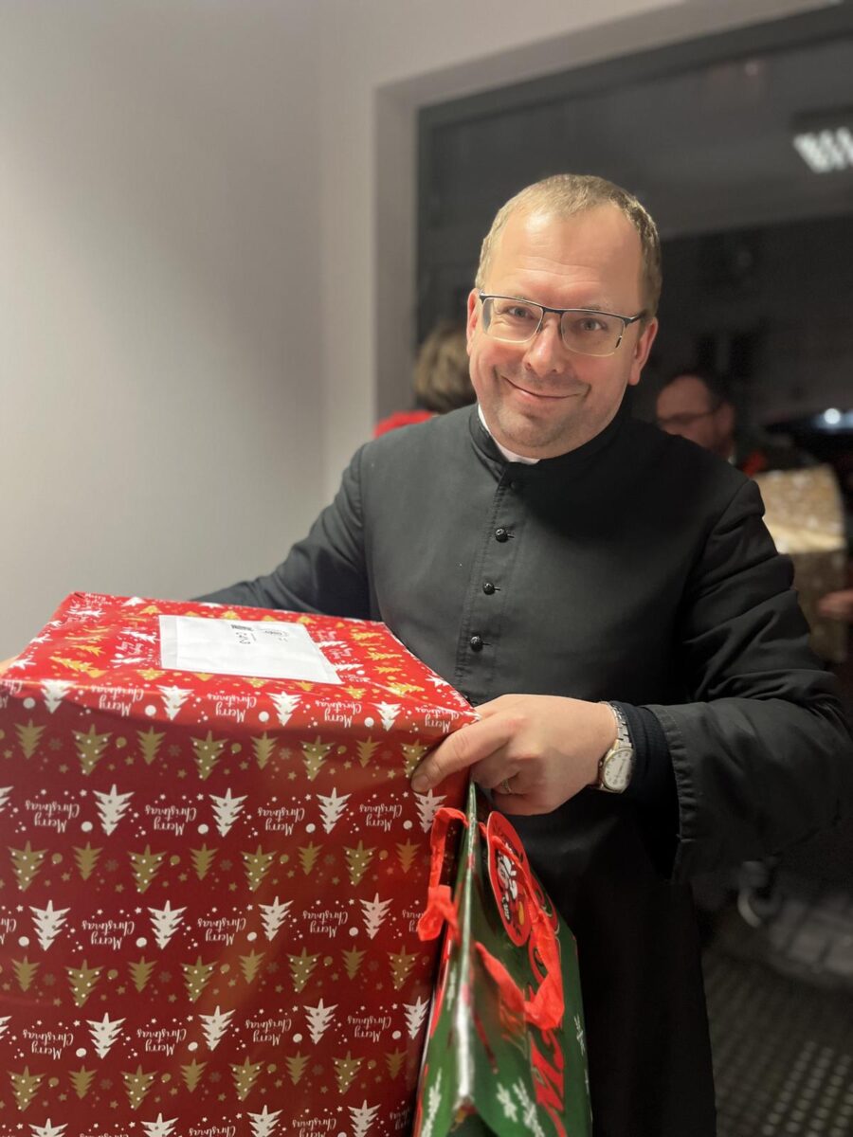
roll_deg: +0.9
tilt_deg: -10.1
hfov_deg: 53.1
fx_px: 854
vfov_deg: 67.3
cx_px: 426
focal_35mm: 26
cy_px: 568
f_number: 1.6
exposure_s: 1/50
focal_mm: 5.1
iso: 400
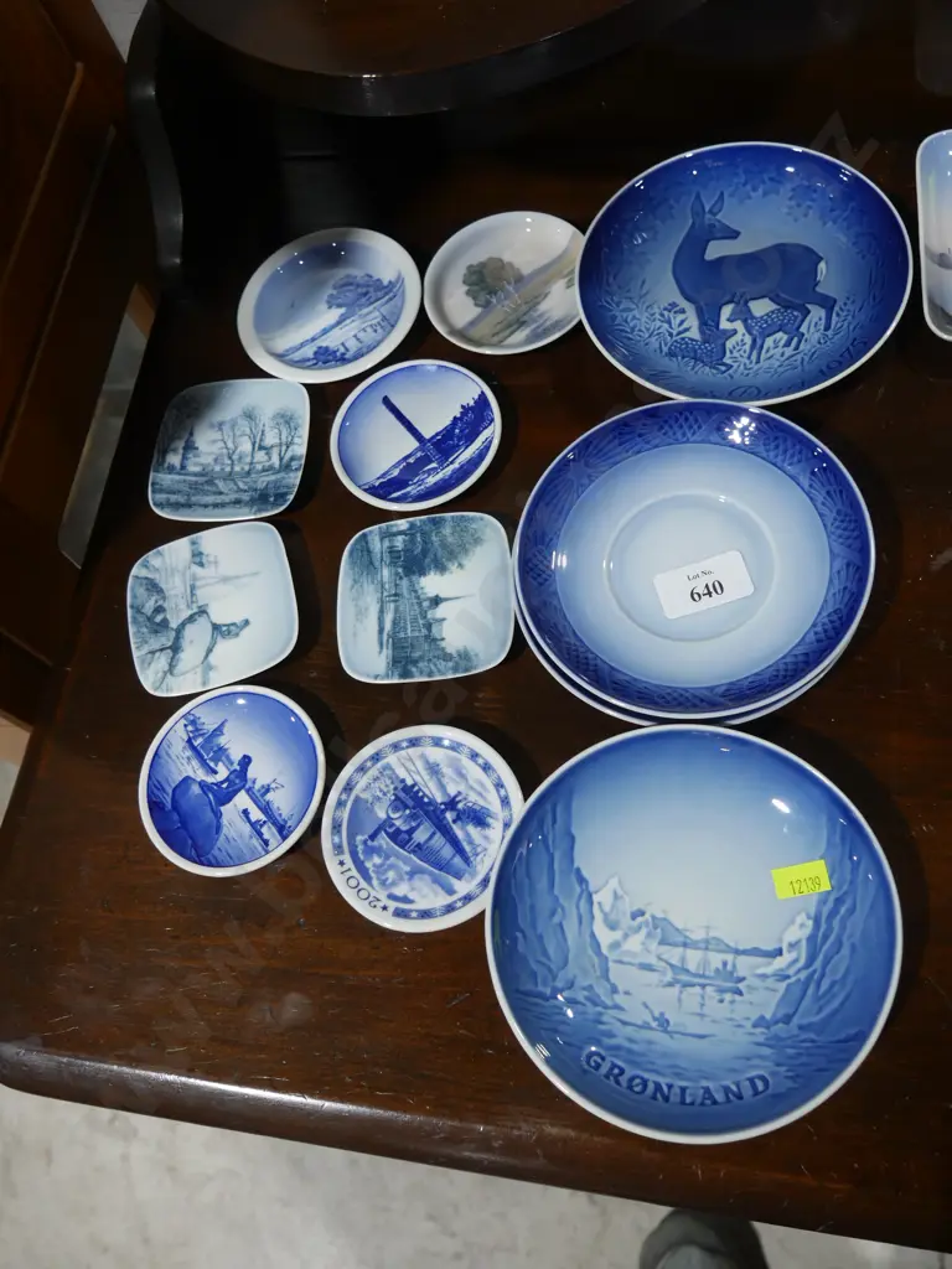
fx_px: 1100
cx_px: 476
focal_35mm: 30
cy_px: 634
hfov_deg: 46.8
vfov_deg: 60.0
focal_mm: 15
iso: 320
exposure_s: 1/60
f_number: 3.6
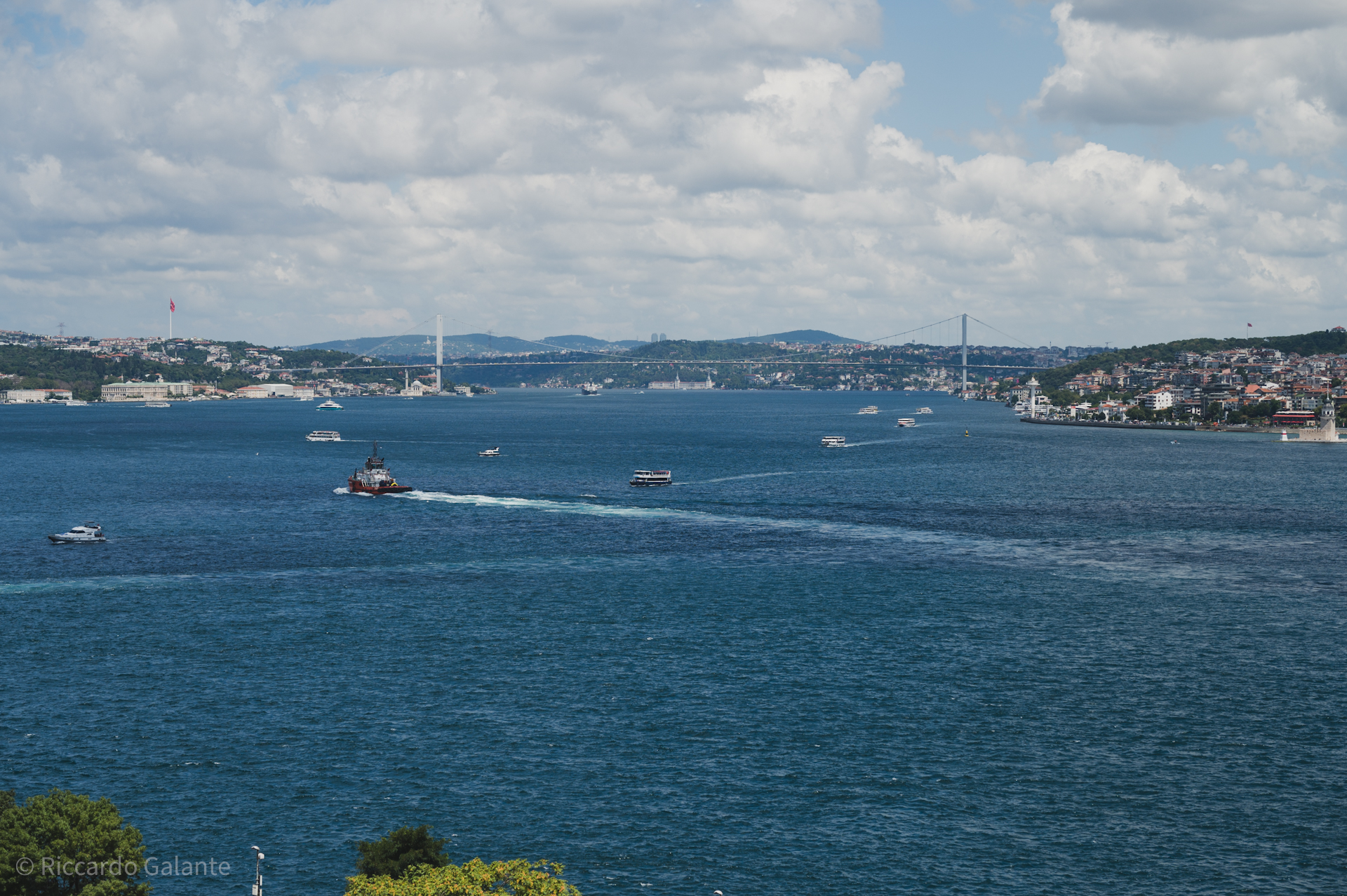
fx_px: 2243
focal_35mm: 60
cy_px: 448
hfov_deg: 33.4
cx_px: 674
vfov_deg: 22.6
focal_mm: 60
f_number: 4
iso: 125
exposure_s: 1/2000
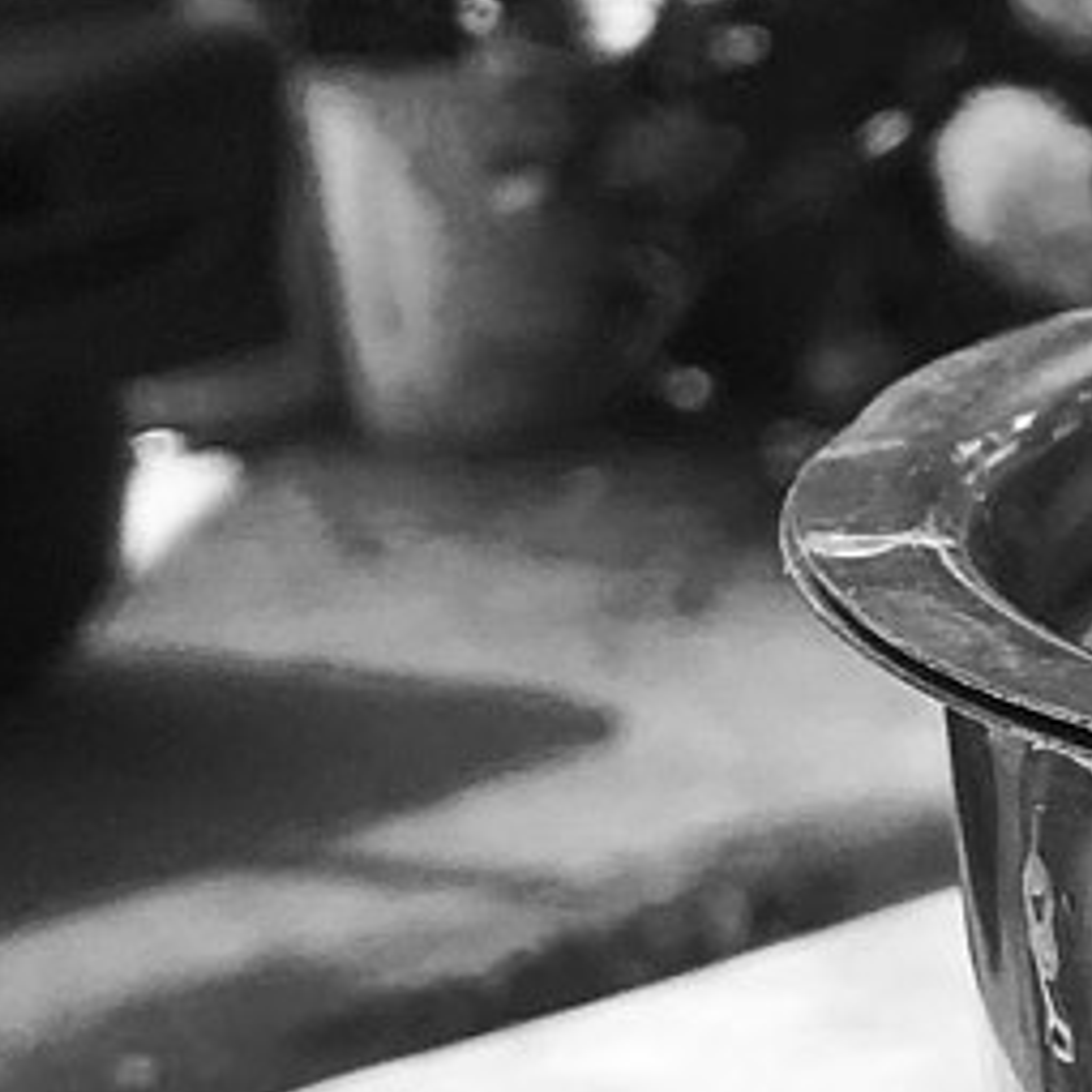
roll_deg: +1.2
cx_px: 2411
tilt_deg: -15.5
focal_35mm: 161
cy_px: 1092
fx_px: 5746
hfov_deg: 9.8
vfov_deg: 10.8
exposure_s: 1/295
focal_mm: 4.15
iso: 25
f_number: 2.2
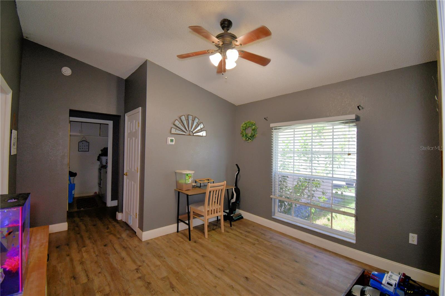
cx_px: 222
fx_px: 185
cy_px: 148
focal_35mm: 15
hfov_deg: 100.4
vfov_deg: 77.3
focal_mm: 10
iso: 200
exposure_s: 1/40
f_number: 4.5
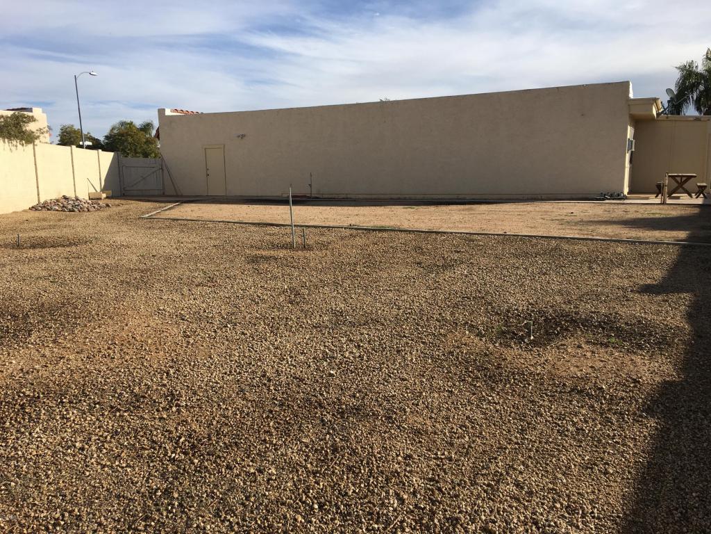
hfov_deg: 61.7
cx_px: 356
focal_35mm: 29
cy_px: 267
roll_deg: +0.5
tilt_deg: -9.1
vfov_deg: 48.2
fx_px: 596
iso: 25
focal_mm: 4.15
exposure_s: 1/1923
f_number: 2.2
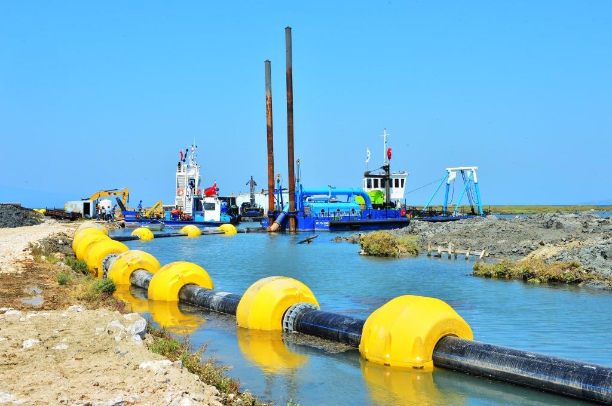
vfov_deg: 28.0
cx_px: 306
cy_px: 203
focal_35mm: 48
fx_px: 815
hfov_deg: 41.2
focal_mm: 48
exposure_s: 1/160
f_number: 16
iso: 400
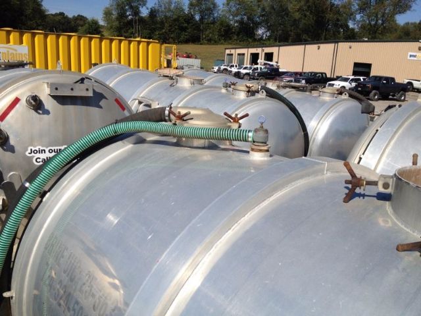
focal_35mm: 35
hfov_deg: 52.6
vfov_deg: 40.7
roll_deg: -2.0
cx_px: 210
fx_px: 426
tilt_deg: -13.6
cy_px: 158
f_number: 2.4
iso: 50
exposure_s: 1/3067
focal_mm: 4.28
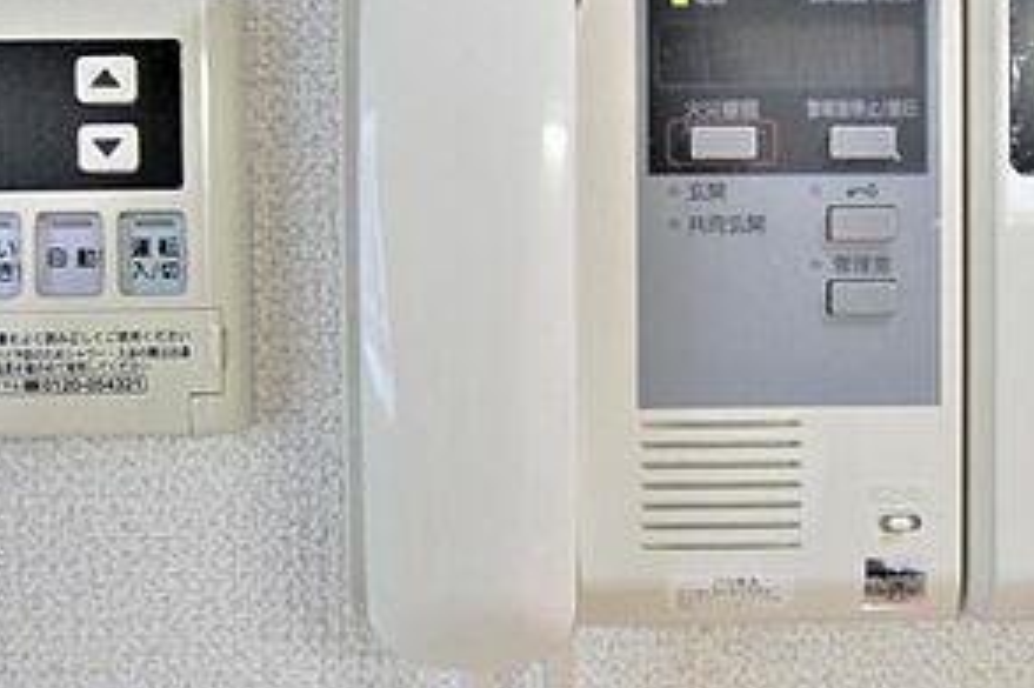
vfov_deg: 27.3
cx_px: 653
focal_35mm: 49
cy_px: 226
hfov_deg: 40.0
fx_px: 1409
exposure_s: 1/30
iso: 250
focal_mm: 15
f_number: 4
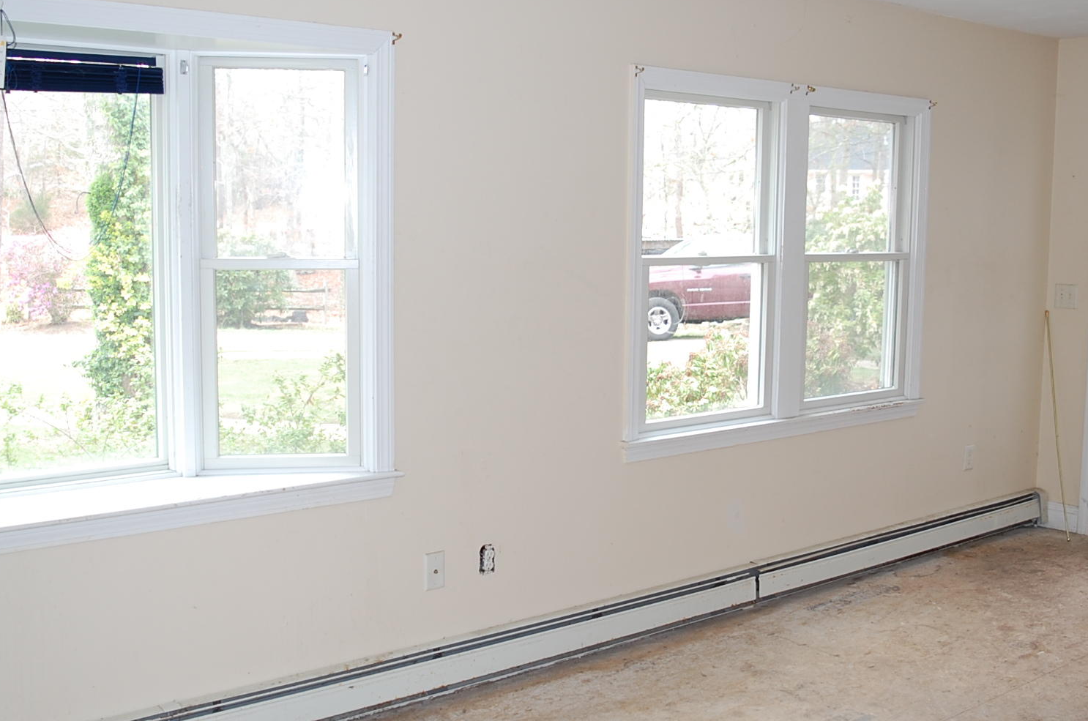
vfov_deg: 32.5
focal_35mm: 41
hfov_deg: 47.5
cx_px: 557
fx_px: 1237
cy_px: 355
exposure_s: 1/60
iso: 200
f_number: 3.5
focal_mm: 18
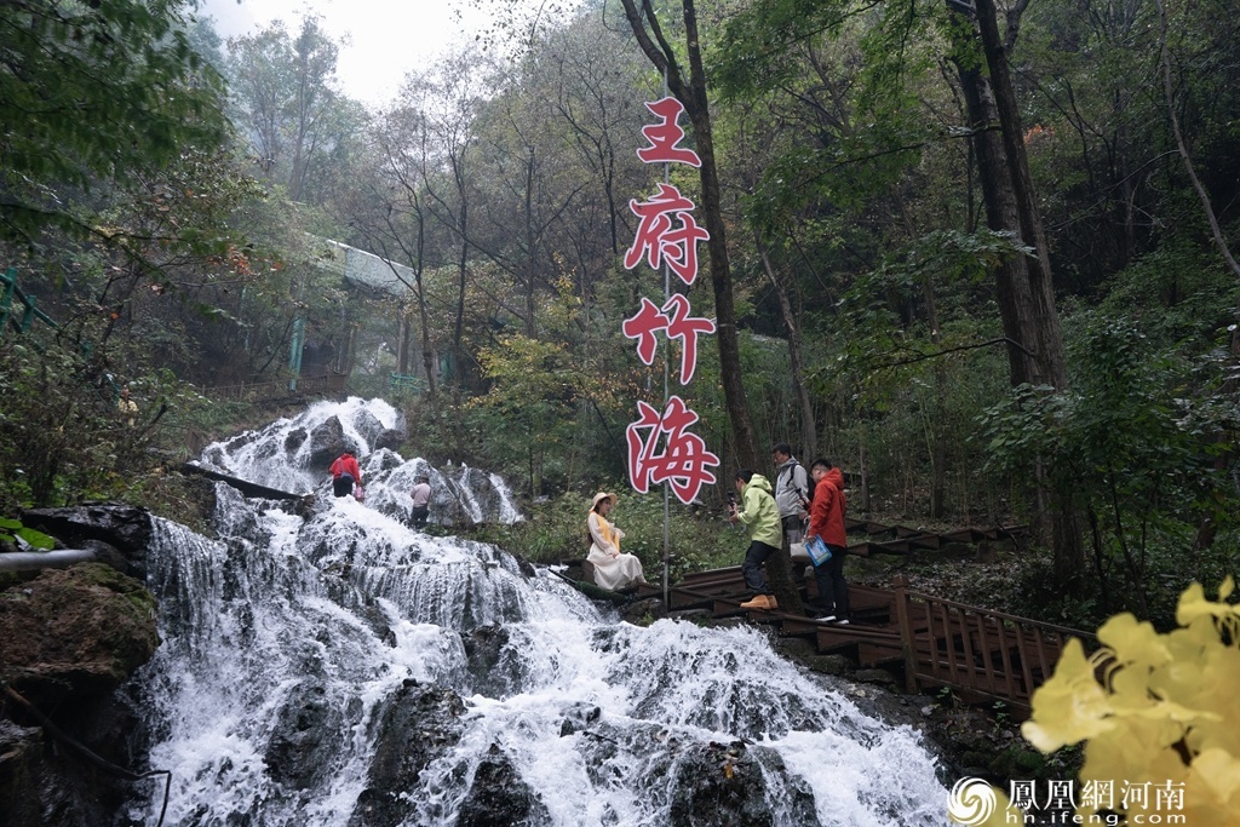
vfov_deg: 37.9
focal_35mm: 35
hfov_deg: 54.4
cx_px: 620
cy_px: 414
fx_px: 1206
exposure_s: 1/500
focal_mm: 35
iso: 1250
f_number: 5
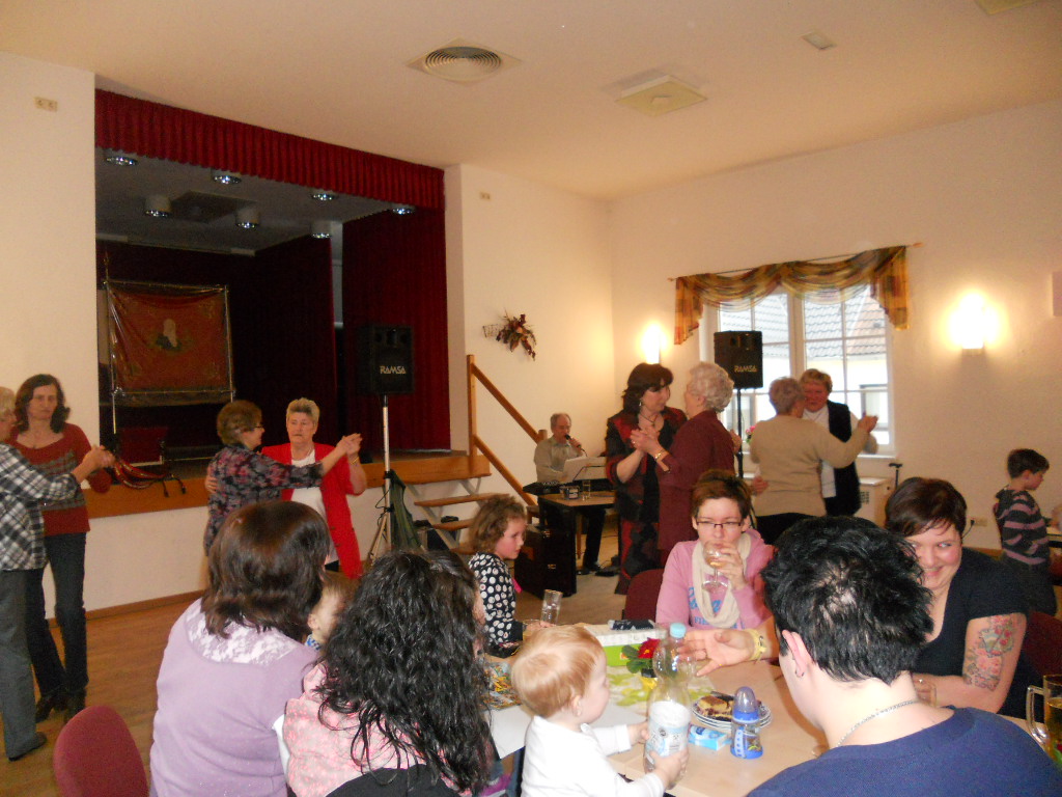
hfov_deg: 65.3
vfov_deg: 51.4
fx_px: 828
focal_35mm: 27
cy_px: 398
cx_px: 531
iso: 400
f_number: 3.2
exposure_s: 1/25
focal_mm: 4.9
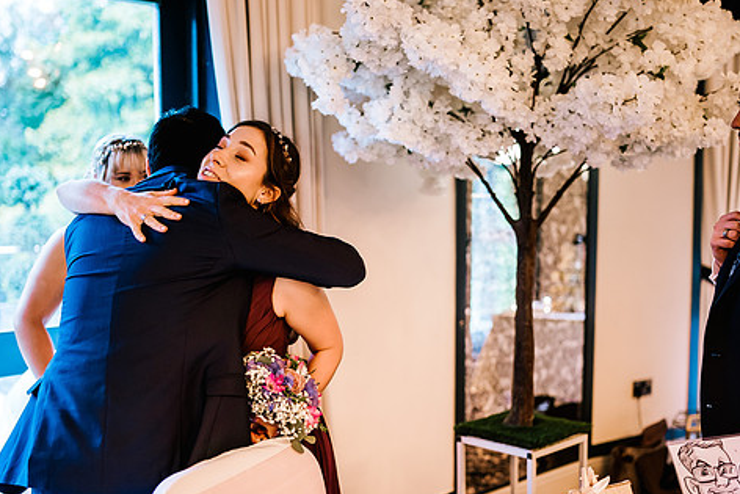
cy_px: 299
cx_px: 387
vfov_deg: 31.1
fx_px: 884
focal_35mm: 43
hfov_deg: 45.4
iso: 1600
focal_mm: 35
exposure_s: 1/250
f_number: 1.4
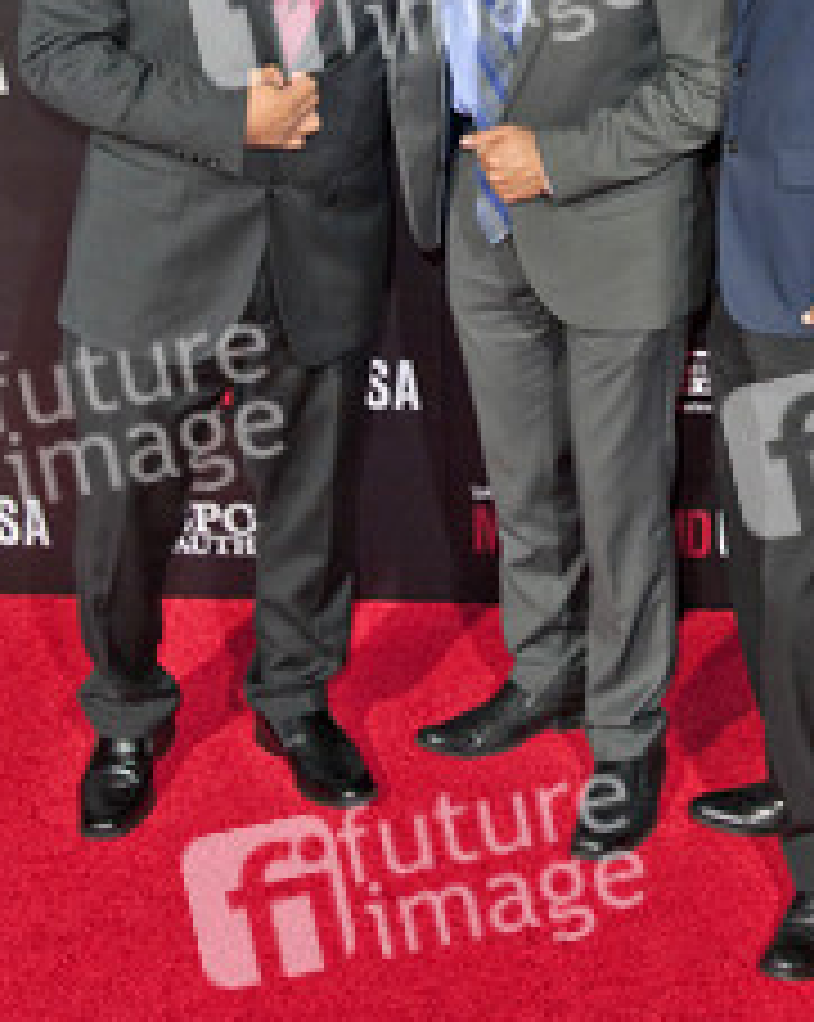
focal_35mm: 58
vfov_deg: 31.7
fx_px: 1750
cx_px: 546
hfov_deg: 26.0
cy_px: 207
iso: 400
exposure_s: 1/400
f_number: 4.5
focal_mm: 35
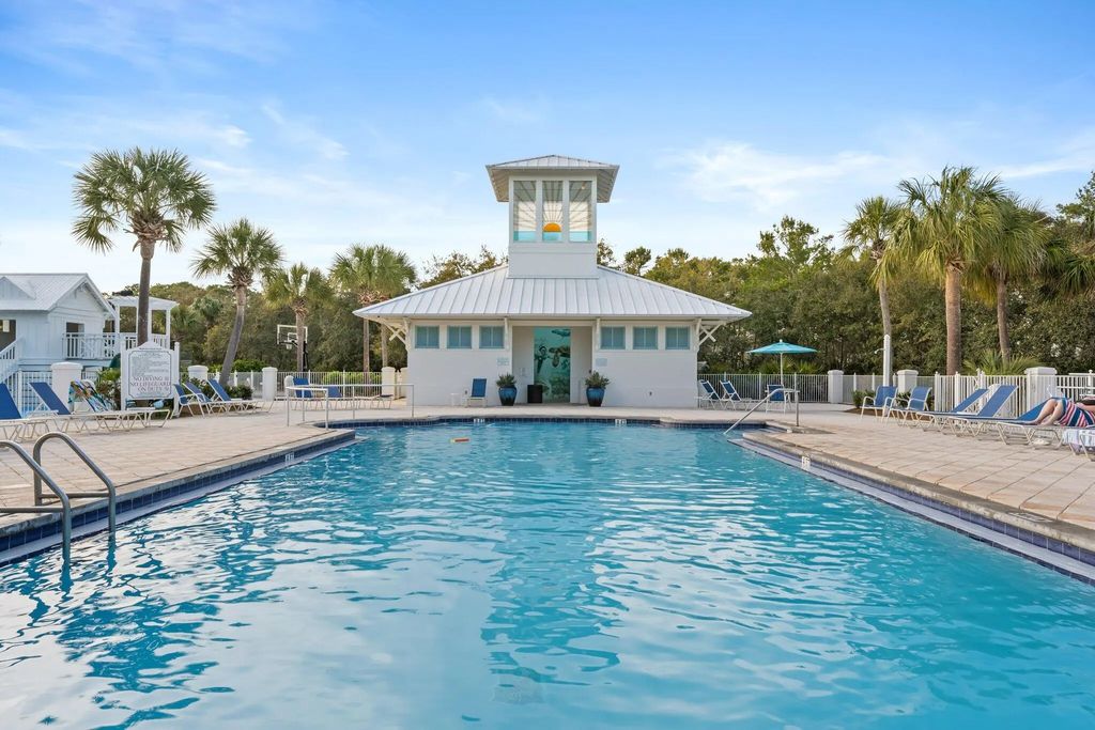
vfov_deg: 59.7
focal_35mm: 21
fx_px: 636
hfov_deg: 81.5
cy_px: 365
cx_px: 548
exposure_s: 1/125
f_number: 13
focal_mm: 20.9
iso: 400
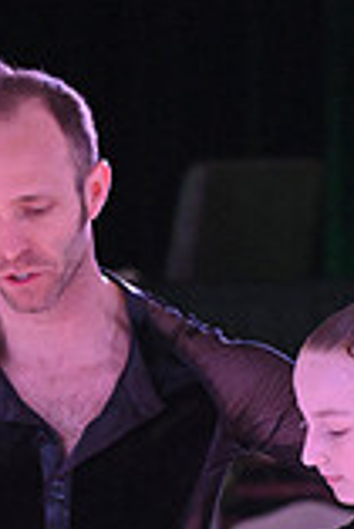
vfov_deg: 3.5
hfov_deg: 2.3
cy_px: 859
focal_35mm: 592
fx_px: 8712
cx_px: 231
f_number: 7.1
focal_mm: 160
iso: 5000
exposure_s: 1/400
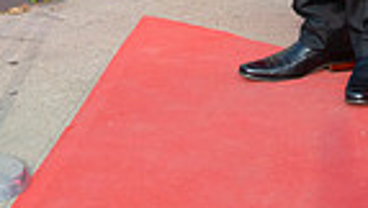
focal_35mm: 218
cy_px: -325
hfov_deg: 9.9
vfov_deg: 5.4
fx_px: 2131
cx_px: 256
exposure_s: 1/250
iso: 160
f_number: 8
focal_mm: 35
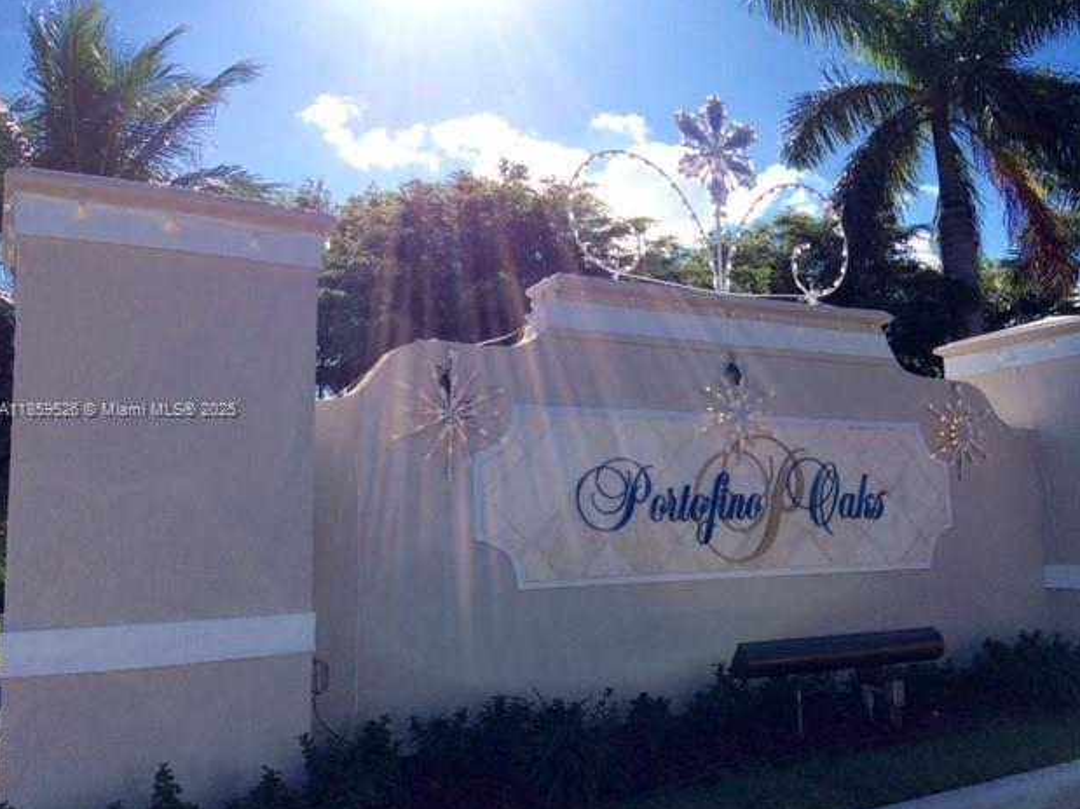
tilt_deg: +6.2
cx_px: 553
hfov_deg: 60.0
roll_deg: +1.8
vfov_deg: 46.8
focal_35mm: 30
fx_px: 936
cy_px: 411
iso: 32
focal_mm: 4.15
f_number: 2.2
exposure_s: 1/2283
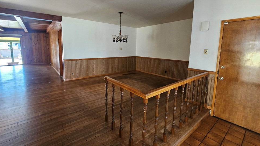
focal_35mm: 15
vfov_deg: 70.0
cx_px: 127
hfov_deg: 103.0
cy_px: 60
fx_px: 103
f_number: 2.2
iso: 320
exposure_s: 1/40
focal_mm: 2.2
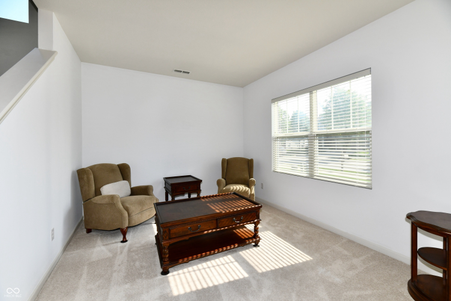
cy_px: 150
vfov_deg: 81.2
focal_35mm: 14
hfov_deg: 104.3
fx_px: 175
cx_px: 226
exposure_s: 1/250
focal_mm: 14
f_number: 9
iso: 640
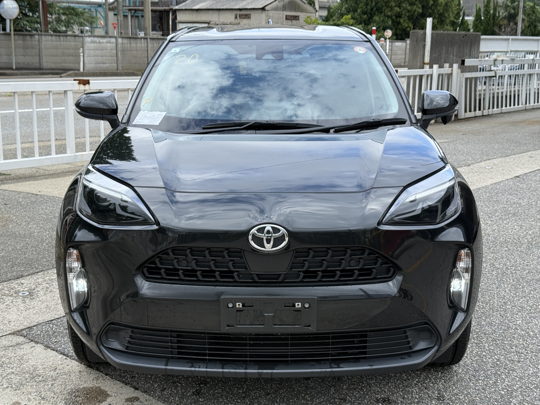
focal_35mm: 48
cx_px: 270
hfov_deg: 39.7
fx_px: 749
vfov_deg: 30.3
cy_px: 202
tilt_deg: -12.0
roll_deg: -1.4
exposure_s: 1/1715
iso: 64
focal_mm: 6.76
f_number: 1.78
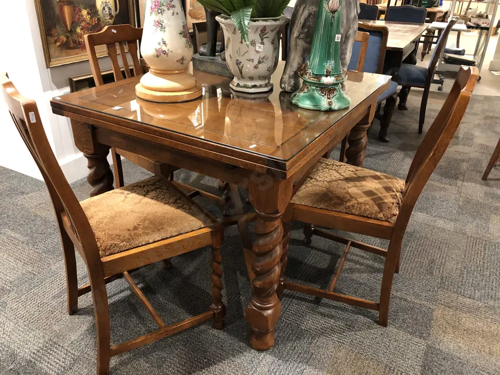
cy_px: 188
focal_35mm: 28
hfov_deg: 63.4
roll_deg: -1.6
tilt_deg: -29.0
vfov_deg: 49.7
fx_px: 404
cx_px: 250
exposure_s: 1/17
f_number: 1.8
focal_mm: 3.99
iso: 100
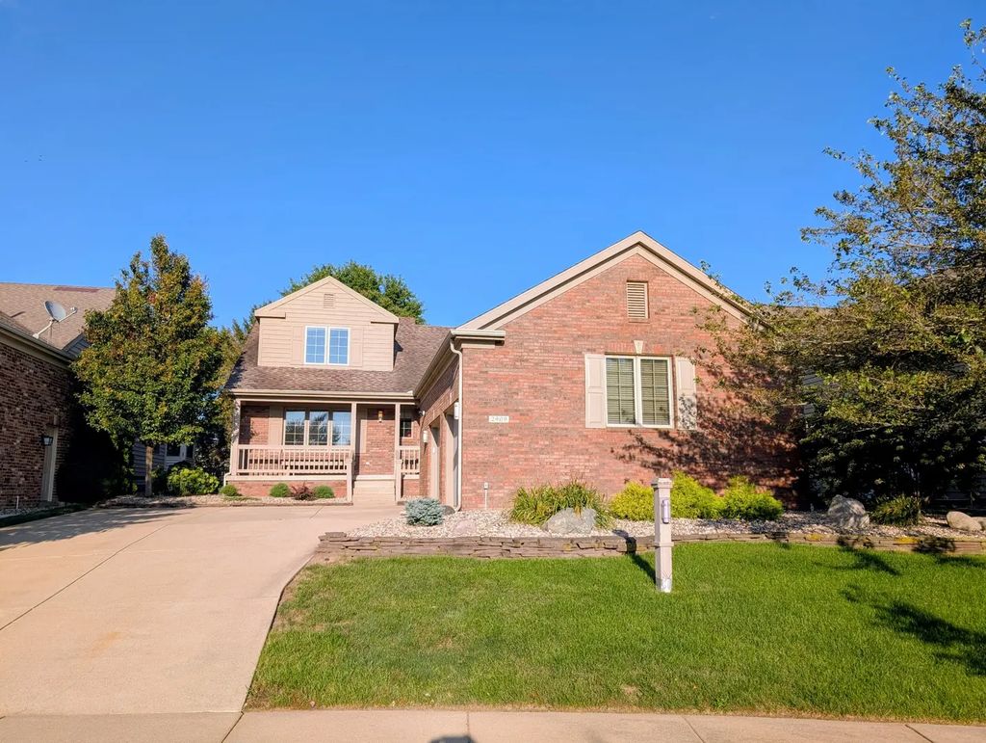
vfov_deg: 56.9
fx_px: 685
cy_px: 372
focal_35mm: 24
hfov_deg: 71.5
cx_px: 493
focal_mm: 6.9
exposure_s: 1/877
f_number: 1.68
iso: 21
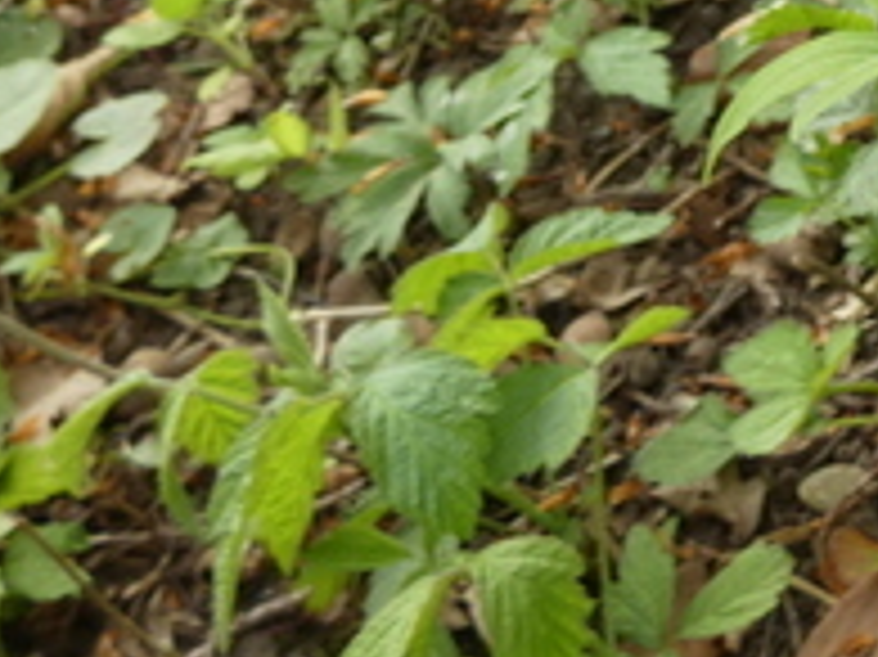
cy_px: -454
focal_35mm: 82
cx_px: 1162
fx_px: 2079
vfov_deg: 15.8
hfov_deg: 21.4
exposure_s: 1/125
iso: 80
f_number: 3.2
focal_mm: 3.6
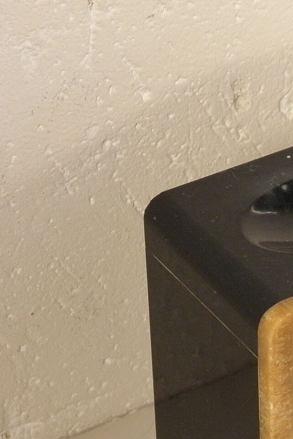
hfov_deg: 7.1
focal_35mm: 187
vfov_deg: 11.0
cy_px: 346
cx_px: 535
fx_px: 2284
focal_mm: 12.2
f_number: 4.3
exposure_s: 1/50
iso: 200
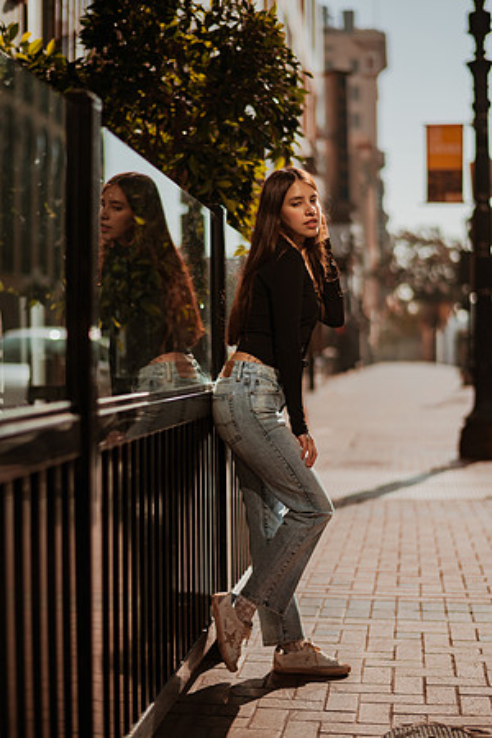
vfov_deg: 34.5
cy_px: 369
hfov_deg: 23.4
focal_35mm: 58
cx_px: 246
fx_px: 1189
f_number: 1.8
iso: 50
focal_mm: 58
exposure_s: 1/8000
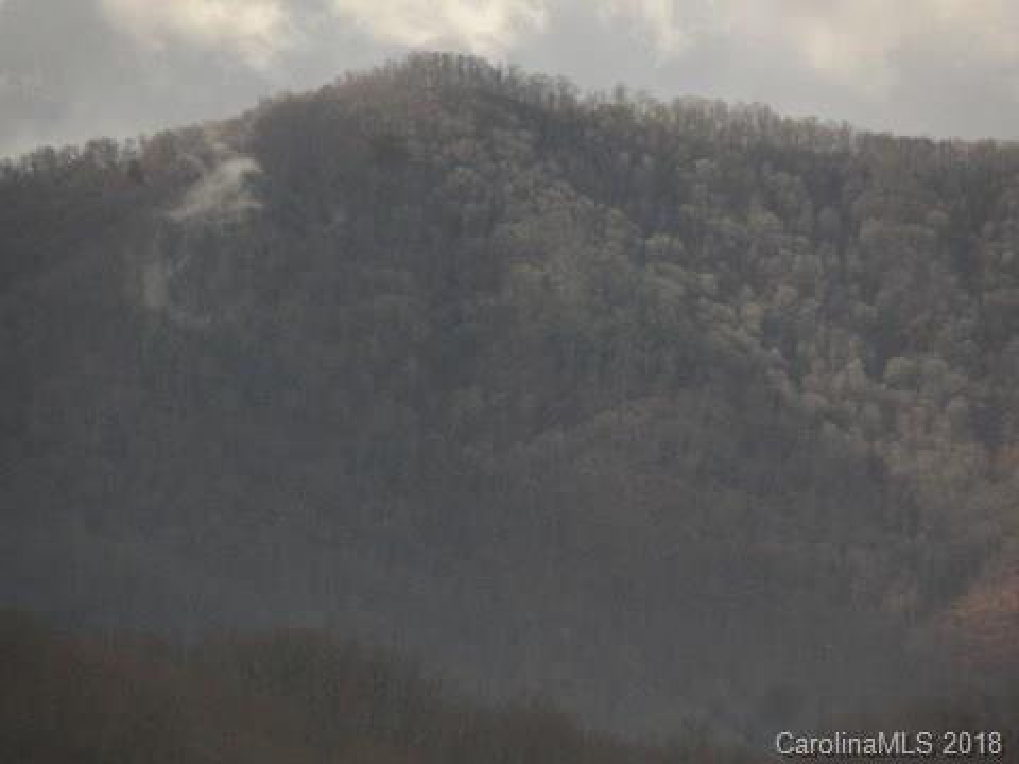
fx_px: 10627
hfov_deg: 5.5
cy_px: 382
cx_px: 510
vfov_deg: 4.1
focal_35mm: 361
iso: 120
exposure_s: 1/500
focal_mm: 58.7
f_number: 5.1
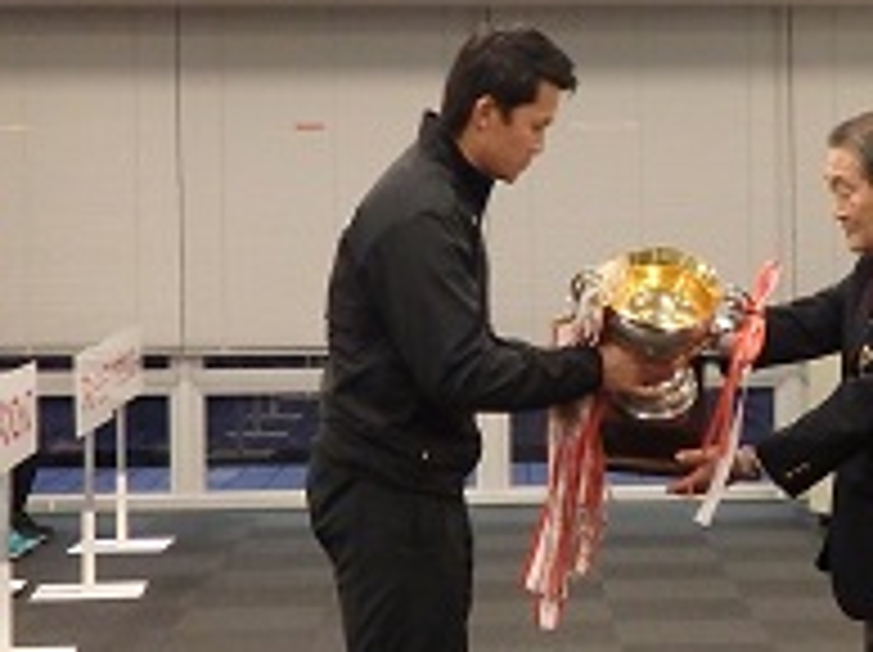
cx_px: 657
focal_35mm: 99
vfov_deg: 14.9
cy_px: 283
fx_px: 2494
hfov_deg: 19.7
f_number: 3.7
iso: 800
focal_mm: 7.3
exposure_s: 1/100
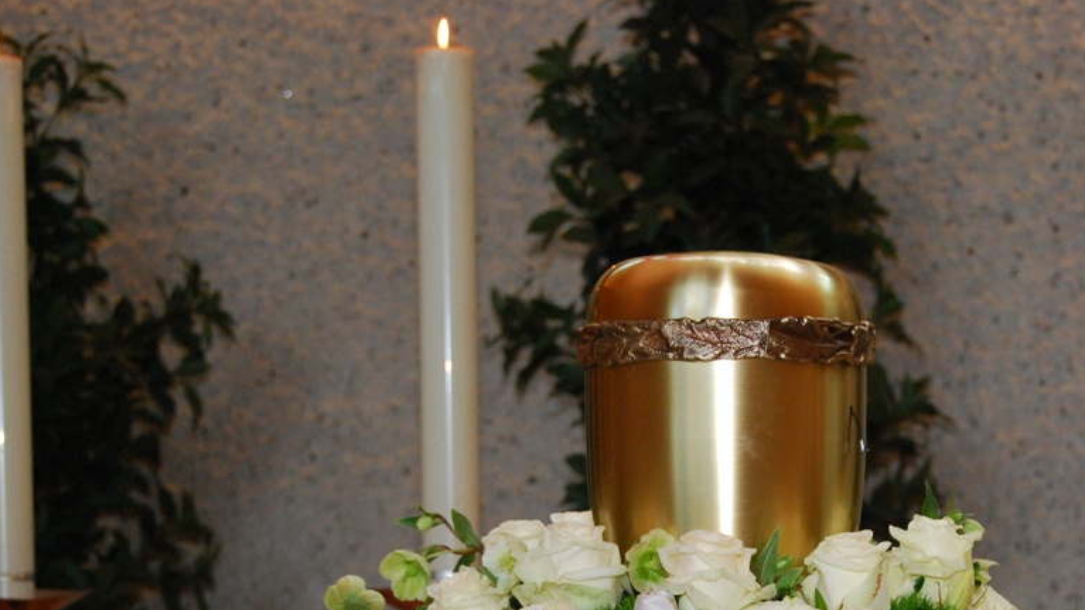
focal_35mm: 111
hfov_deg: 19.3
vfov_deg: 10.9
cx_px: 729
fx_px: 3188
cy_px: 554
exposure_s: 1/60
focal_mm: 45
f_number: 5.3
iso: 1000
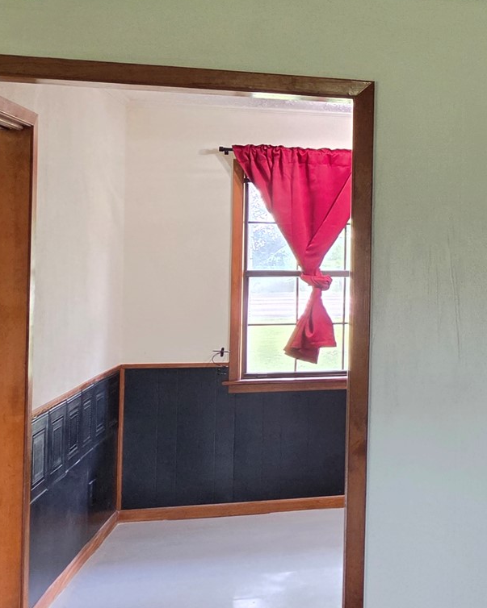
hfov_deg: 20.9
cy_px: 247
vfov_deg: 30.9
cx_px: 745
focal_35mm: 61
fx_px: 1099
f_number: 1.8
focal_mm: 5.4
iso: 400
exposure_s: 1/120
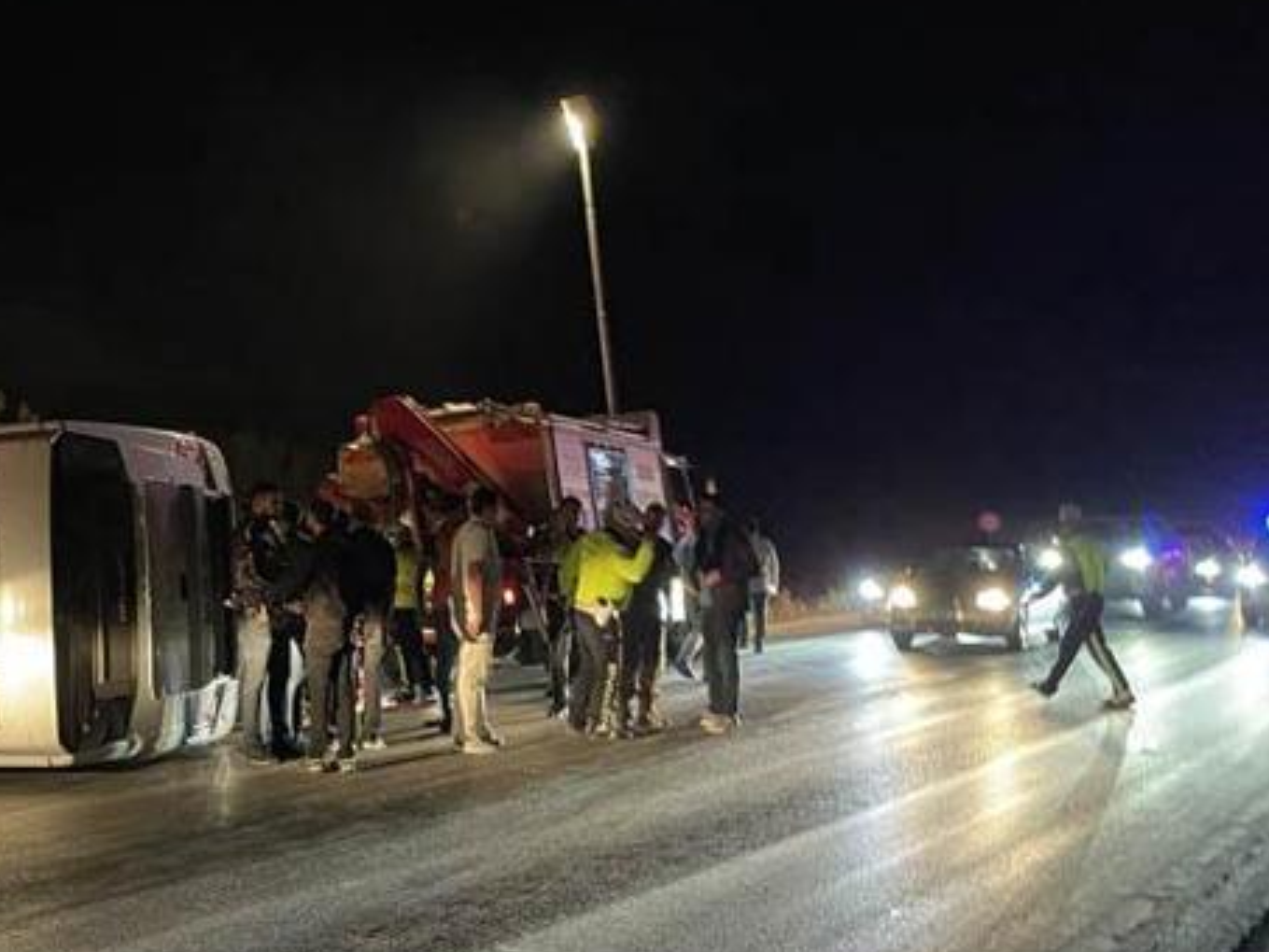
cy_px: 434
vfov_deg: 33.6
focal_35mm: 43
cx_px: 227
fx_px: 1577
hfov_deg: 41.6
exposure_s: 1/30
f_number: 1.6
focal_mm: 4.2
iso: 800
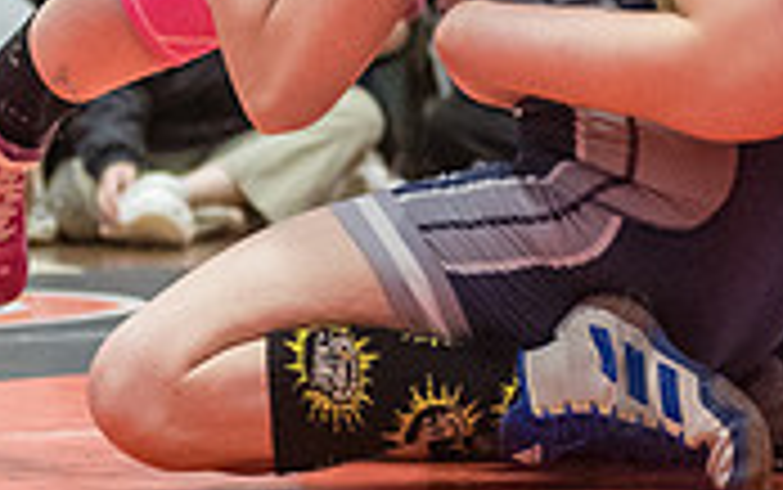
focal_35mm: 328
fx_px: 7004
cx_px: 593
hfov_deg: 6.4
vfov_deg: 4.0
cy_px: -199
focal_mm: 80
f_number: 3.5
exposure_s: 1/400
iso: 8000
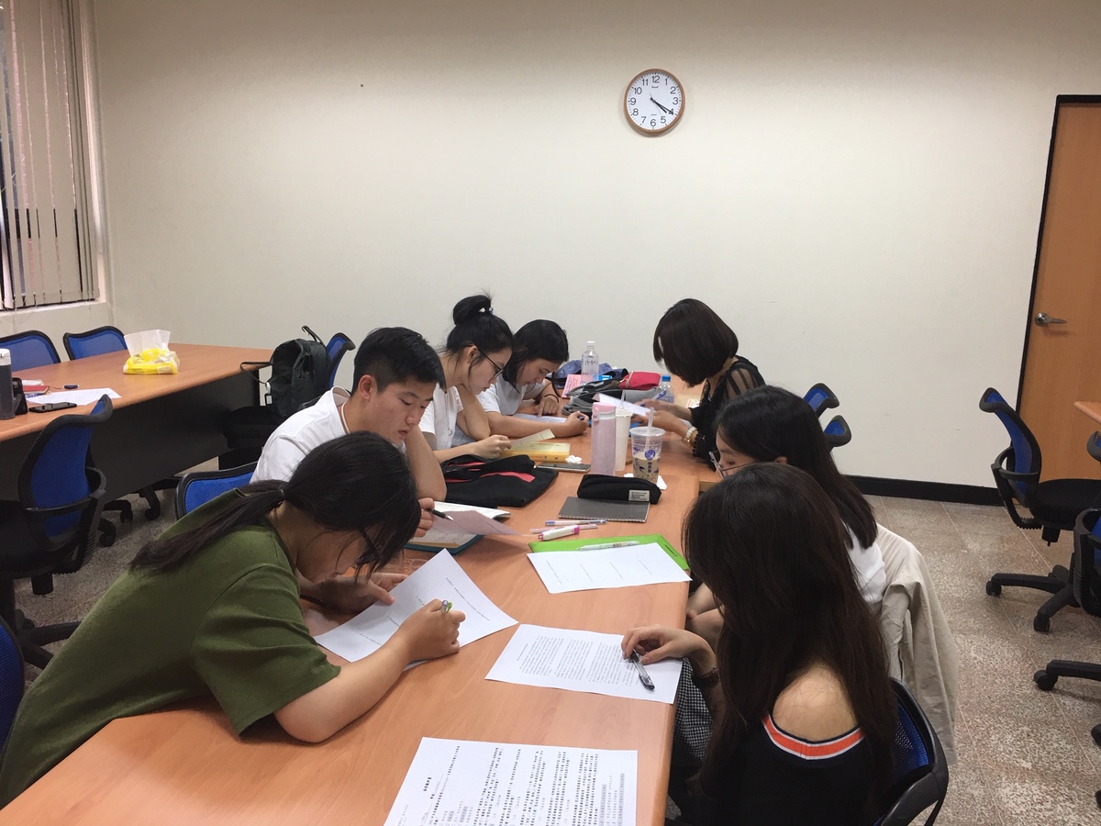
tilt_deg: -11.1
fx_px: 922
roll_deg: -1.3
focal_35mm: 29
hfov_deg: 61.7
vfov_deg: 48.2
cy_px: 413
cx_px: 550
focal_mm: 4.15
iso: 25
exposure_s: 1/15
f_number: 2.2
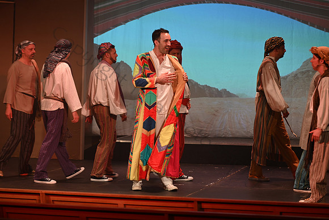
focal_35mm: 92
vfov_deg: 14.9
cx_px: 164
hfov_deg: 22.1
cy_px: 110
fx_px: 841
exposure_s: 1/125
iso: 640
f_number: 2.8
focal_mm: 92
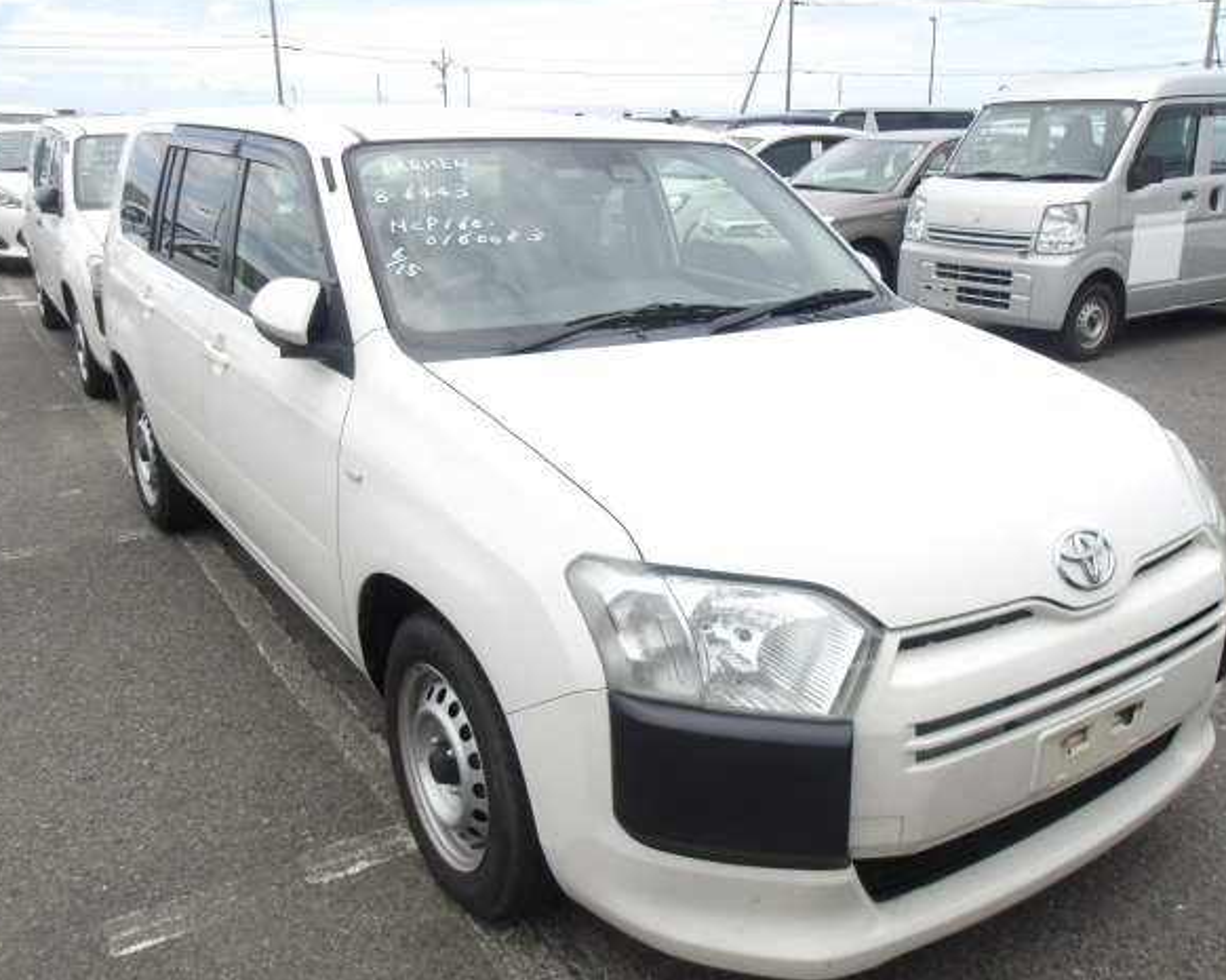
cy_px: 478
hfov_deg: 60.4
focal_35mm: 29
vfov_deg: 49.9
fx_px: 1052
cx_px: 642
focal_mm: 4.9
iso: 100
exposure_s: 1/926
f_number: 3
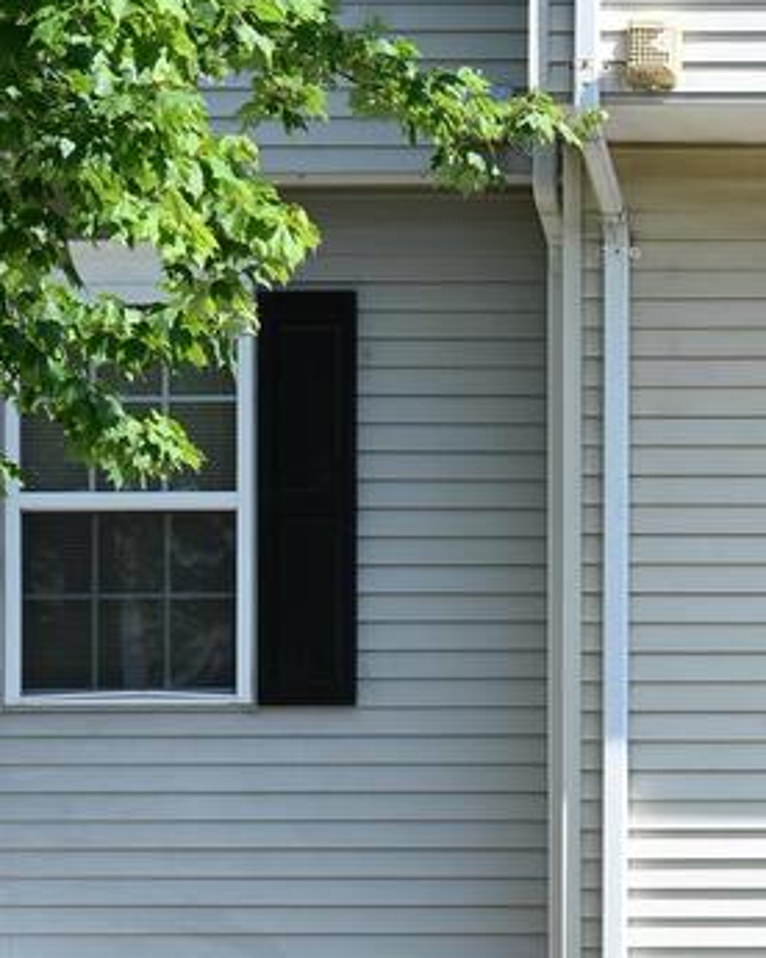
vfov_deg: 12.8
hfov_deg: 10.0
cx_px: 1393
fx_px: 4137
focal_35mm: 146
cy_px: 1225
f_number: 10
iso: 125
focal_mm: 35
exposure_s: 1/125
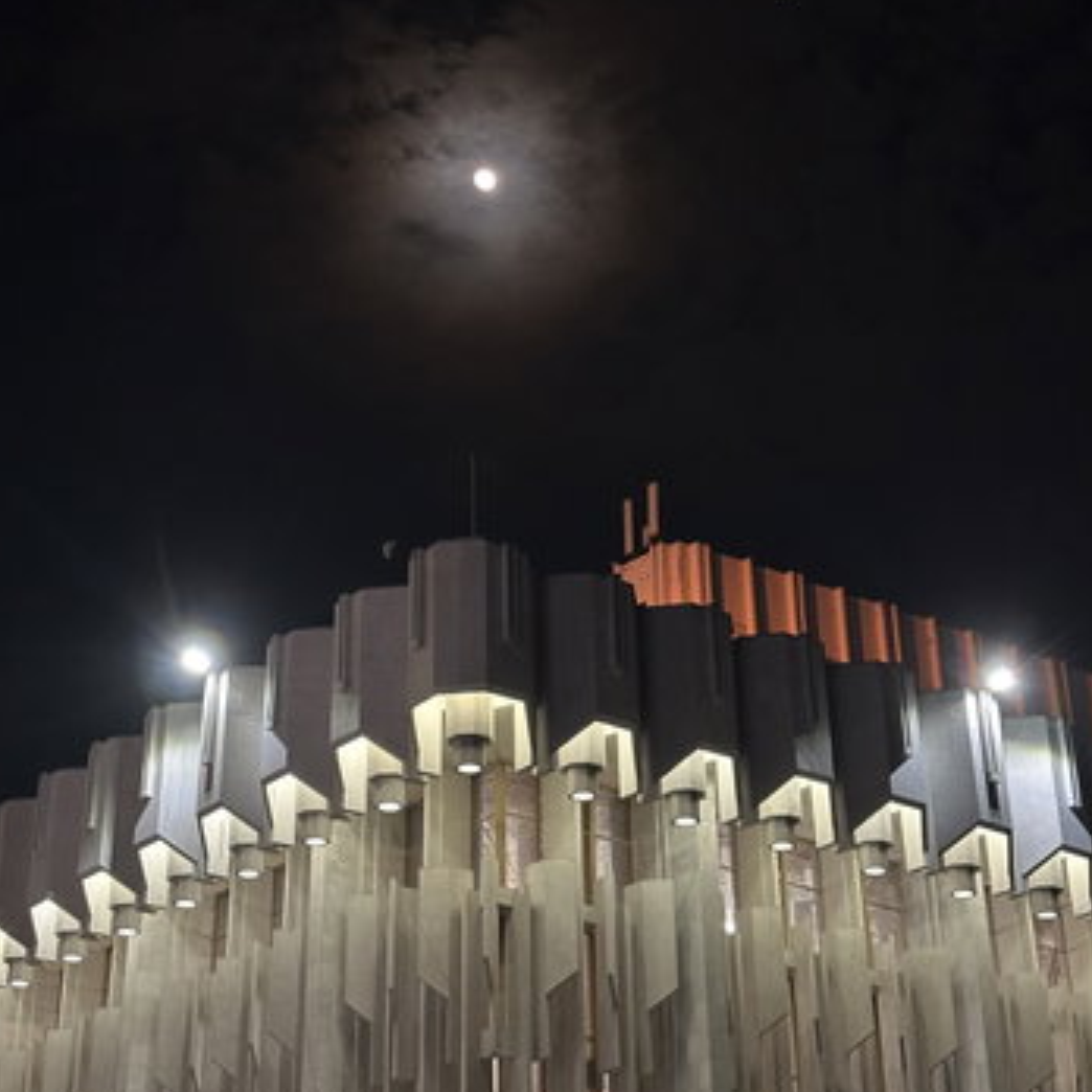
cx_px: 499
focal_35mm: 65
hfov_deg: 26.5
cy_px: 318
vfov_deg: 26.3
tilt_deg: +30.2
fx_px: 2320
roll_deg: -0.6
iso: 250
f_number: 1.78
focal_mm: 6.86
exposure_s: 1/33
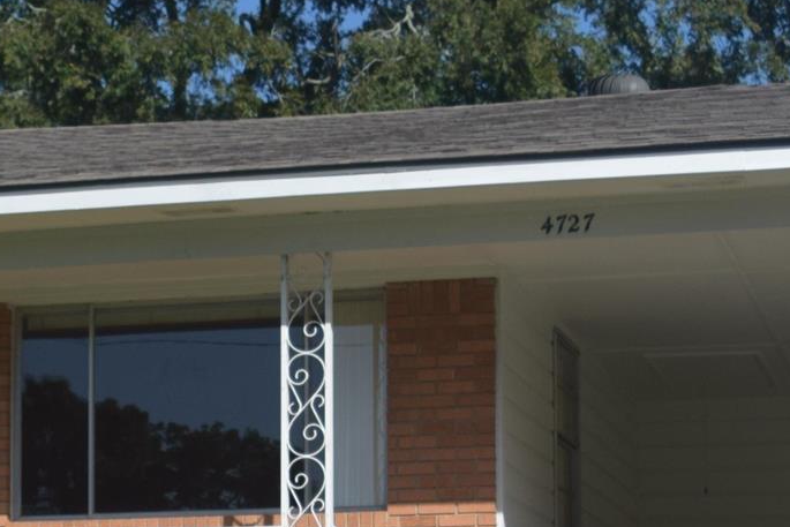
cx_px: 101
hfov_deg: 16.7
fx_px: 2656
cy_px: 579
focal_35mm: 121
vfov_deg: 11.2
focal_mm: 18
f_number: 3.5
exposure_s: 1/3200
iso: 200
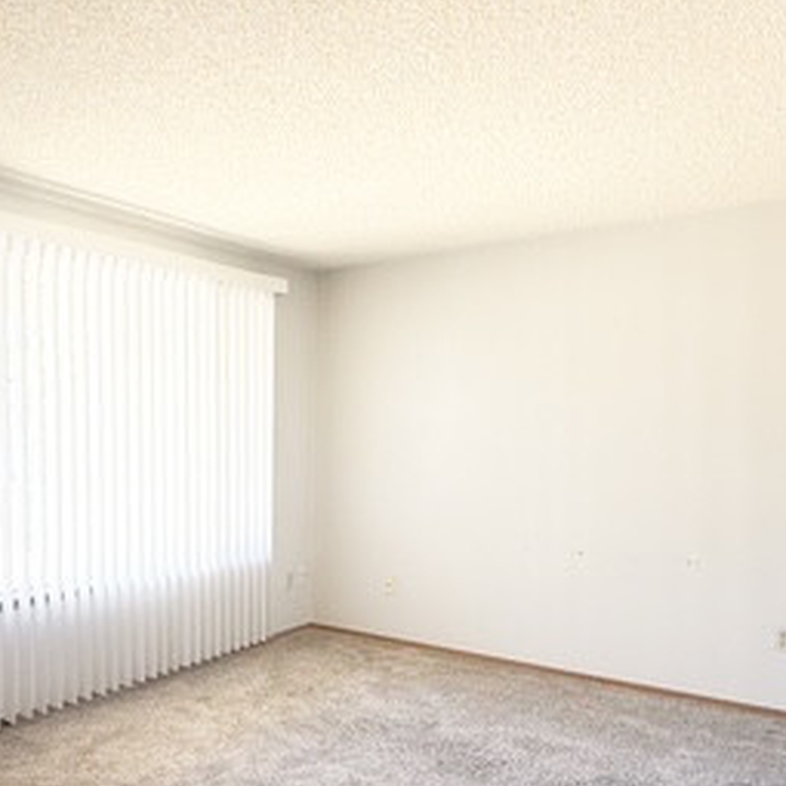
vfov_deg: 52.1
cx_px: 268
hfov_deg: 51.6
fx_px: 796
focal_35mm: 31
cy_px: 478
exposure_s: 1/120
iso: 125
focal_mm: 2.22
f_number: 2.2
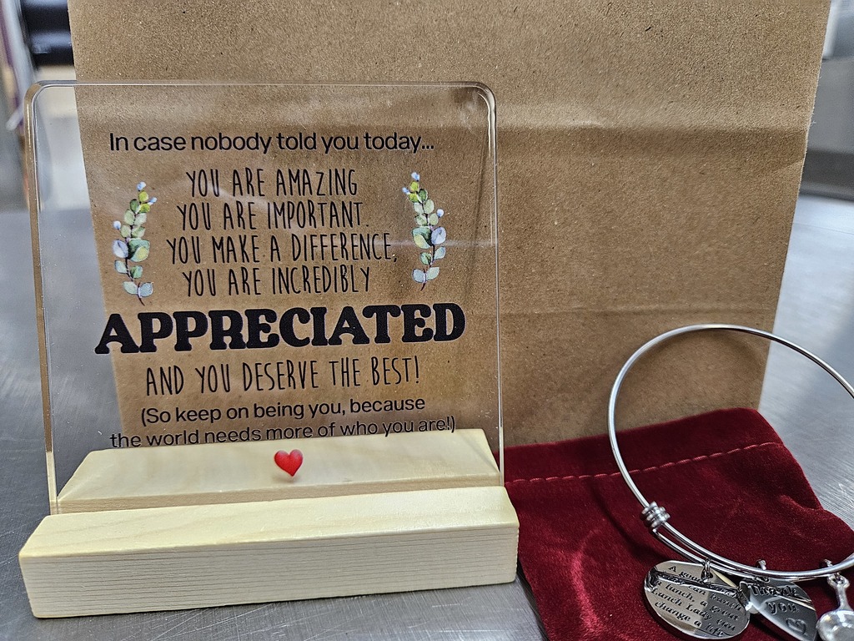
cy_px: 320
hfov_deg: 73.9
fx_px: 567
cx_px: 427
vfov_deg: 58.9
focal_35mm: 23
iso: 500
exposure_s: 1/120
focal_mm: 5.4
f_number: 1.8
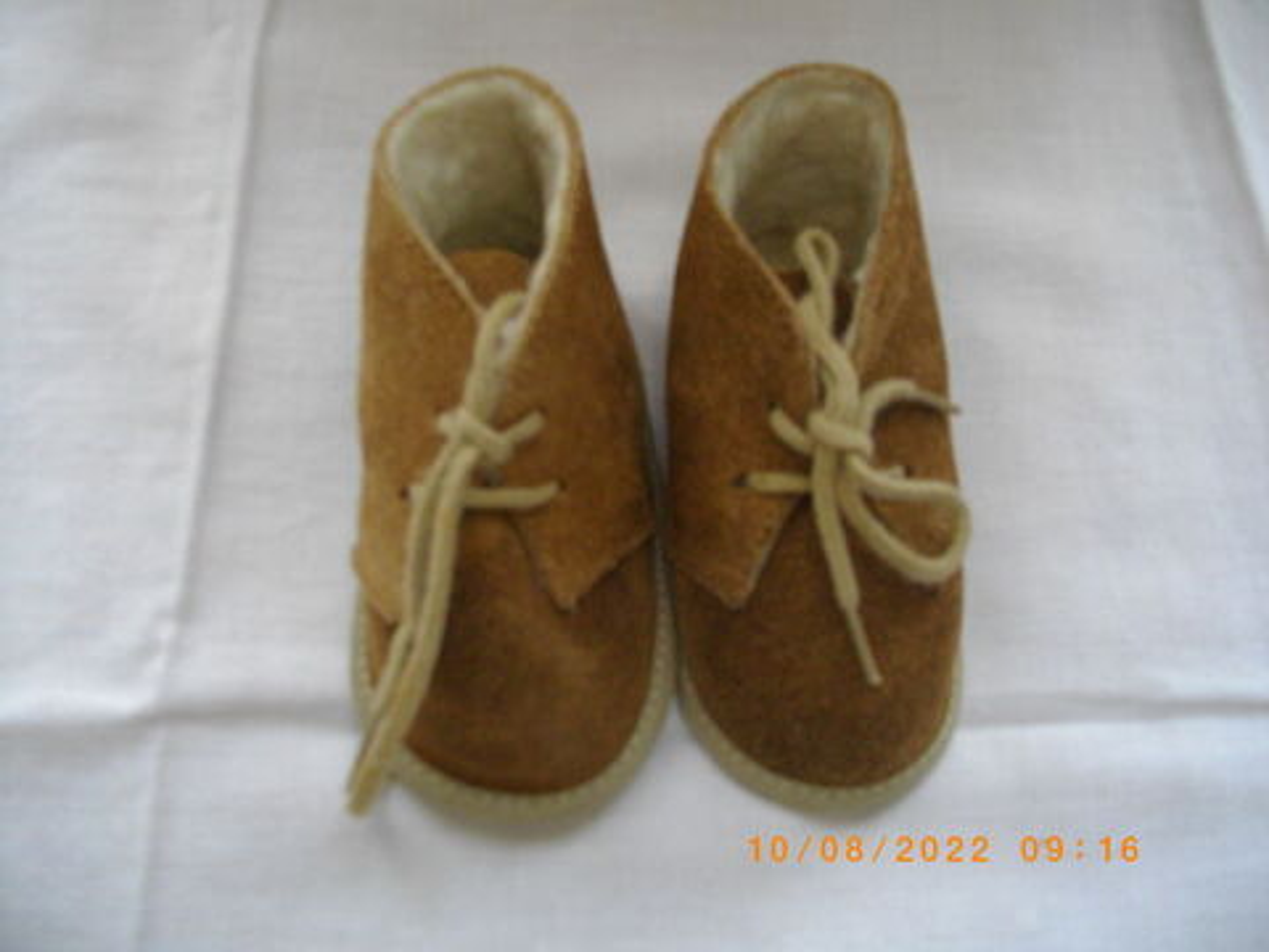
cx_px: 634
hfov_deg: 56.8
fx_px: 1173
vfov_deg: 44.2
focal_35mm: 32
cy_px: 476
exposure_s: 1/50
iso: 312
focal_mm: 5.7
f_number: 2.9
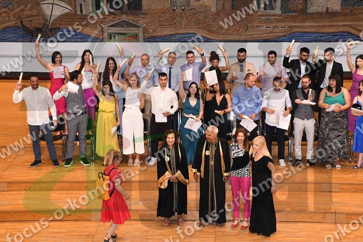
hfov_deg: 22.6
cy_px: 121
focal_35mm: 90
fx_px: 907
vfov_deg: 15.2
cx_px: 182
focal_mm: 60
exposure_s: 1/100
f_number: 9
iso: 4000
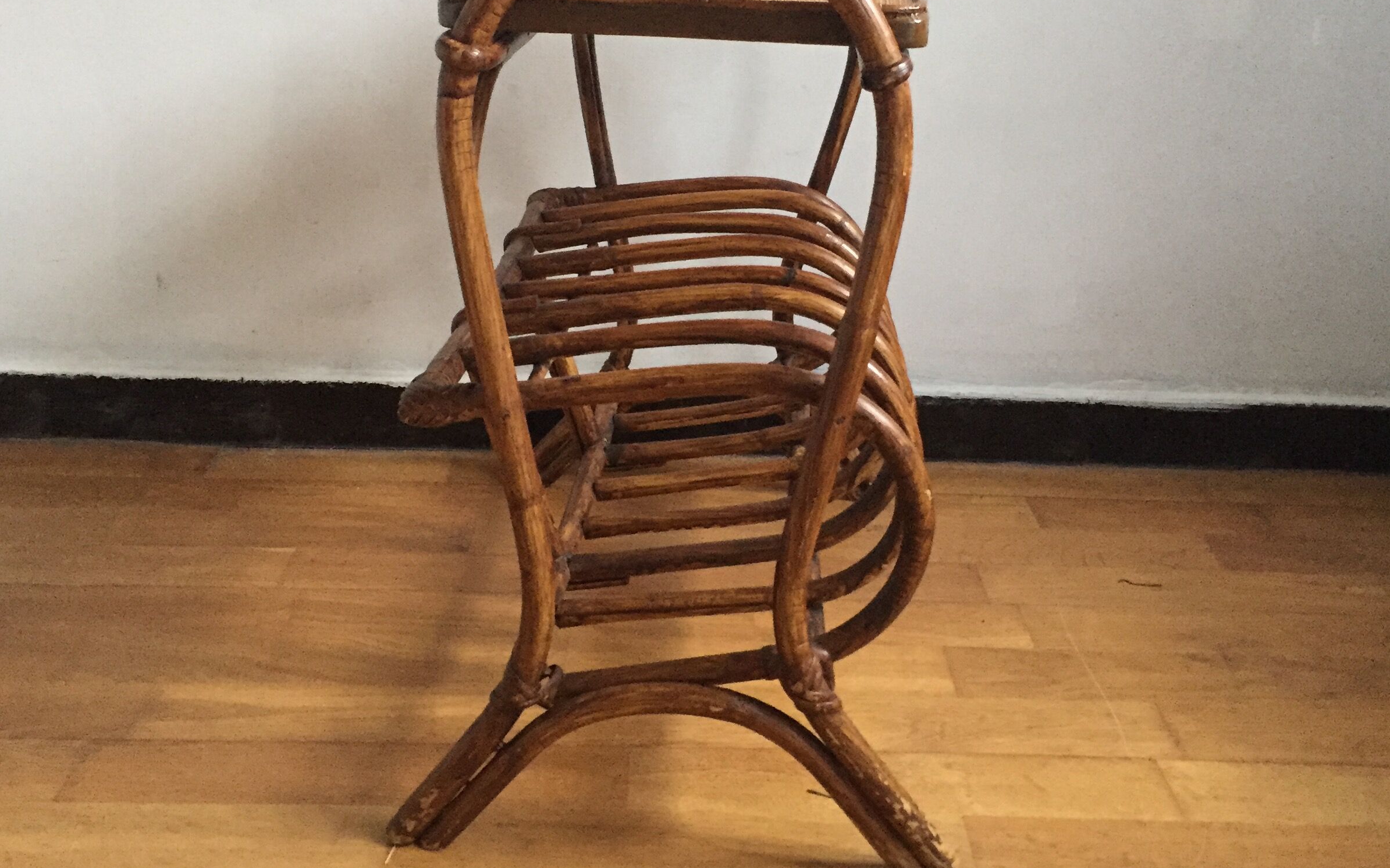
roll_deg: -2.1
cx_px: 702
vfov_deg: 30.4
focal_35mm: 42
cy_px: 326
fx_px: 1591
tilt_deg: -19.7
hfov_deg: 47.2
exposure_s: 1/17
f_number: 2.2
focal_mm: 4.15
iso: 320
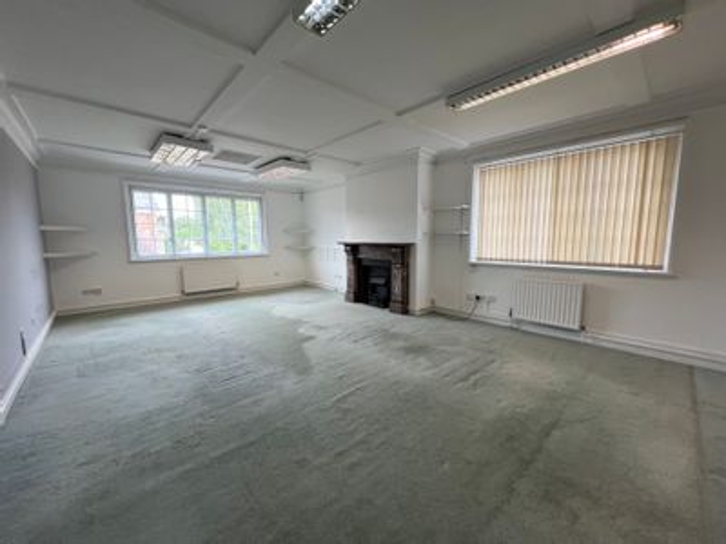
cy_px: 272
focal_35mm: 13
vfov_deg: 89.9
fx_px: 273
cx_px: 363
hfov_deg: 106.2
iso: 80
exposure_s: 1/100
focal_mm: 1.57
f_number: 1.8
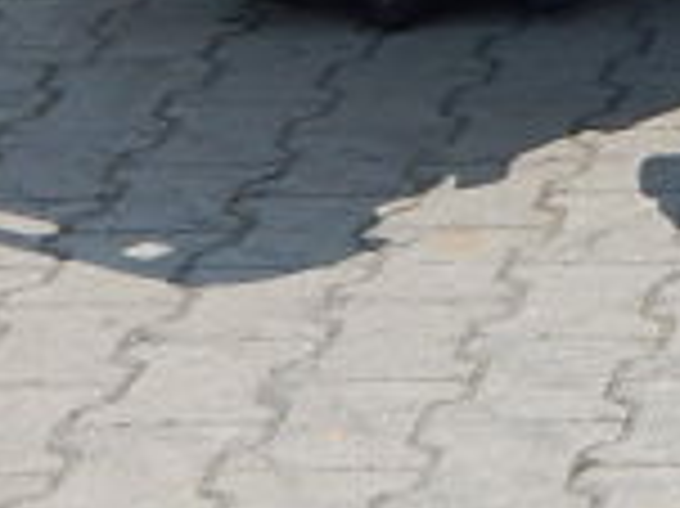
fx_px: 4475
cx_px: 1355
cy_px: -836
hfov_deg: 8.3
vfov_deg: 6.1
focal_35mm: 228
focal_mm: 7.7
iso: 125
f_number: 3.6
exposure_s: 1/1000
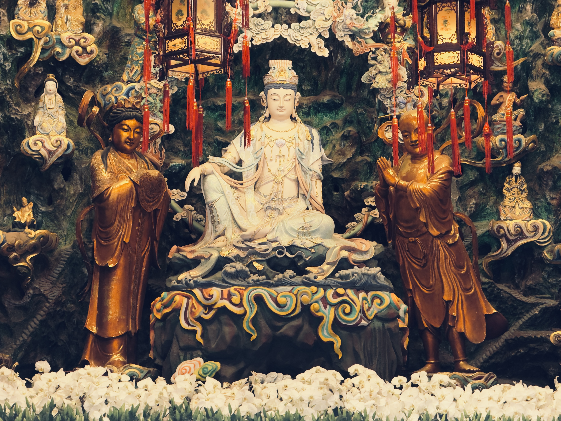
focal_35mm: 120
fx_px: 1945
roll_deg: +0.0
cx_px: 280
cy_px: 210
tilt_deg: +12.1
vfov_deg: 12.3
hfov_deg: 16.4
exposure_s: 1/99
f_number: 2.8
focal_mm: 15.66
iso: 160
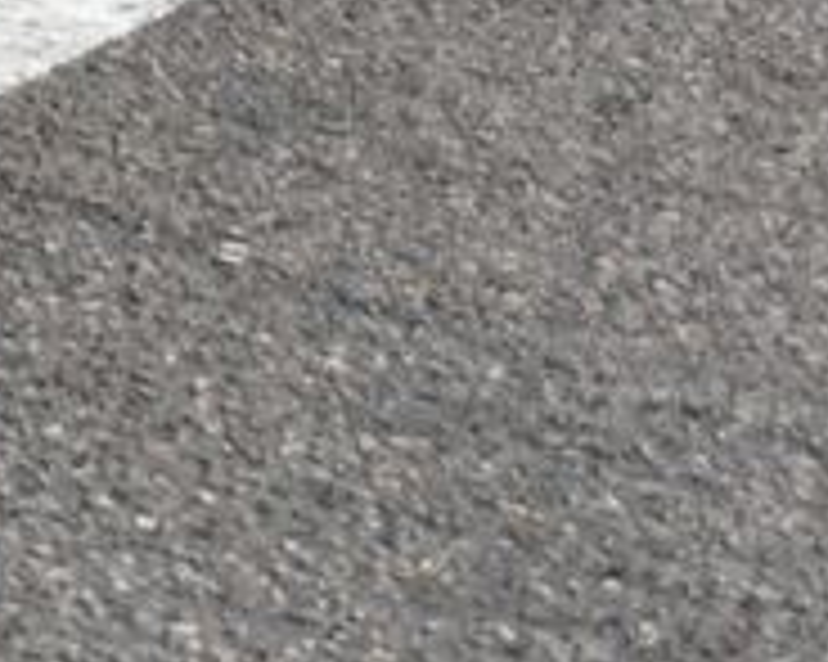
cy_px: -1238
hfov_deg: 4.6
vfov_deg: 3.8
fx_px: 9601
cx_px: -2293
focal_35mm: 392
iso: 400
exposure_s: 1/1600
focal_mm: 32
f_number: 6.3
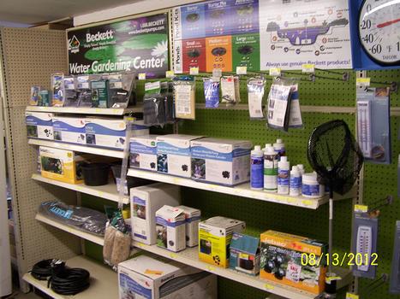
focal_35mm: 38
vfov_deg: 37.7
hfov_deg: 49.0
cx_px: 200
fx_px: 439
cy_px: 150
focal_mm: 6.3
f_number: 2.8
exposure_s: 1/30
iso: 100
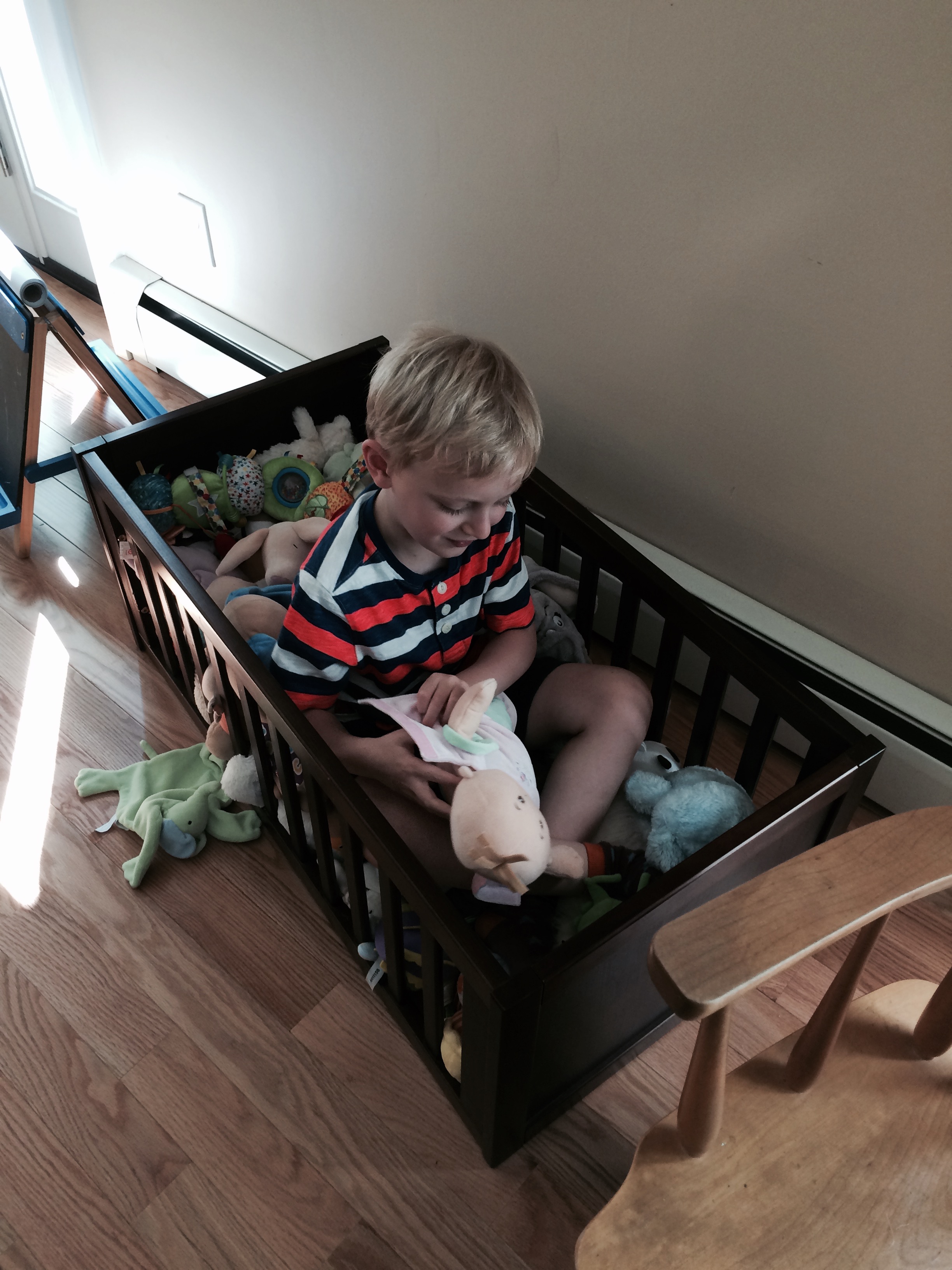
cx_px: 476
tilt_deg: -49.8
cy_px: 635
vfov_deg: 61.7
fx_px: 1063
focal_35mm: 29
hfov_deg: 48.2
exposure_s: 1/30
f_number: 2.2
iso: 40
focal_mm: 4.15
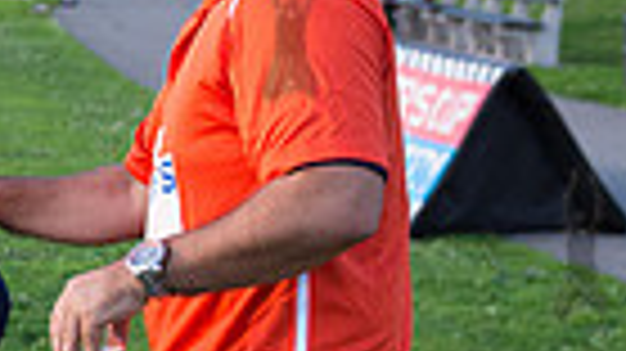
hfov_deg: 14.4
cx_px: -293
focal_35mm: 140
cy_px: 236
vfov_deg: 8.6
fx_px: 2323
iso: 1600
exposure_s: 1/2000
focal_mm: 32
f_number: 2.8
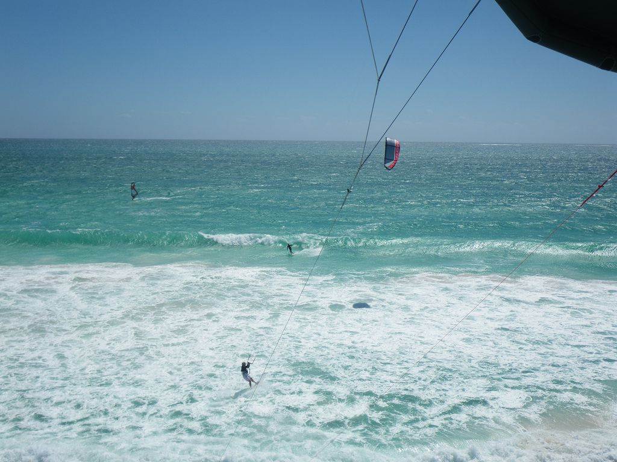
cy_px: 231
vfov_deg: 34.3
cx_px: 308
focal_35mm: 42
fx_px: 749
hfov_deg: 44.8
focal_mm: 7.5
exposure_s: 1/640
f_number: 5
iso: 50
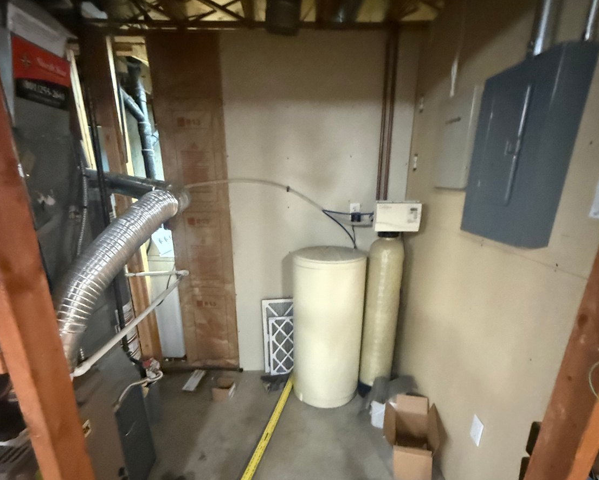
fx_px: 337
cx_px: 294
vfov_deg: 69.8
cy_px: 299
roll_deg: +1.0
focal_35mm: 19
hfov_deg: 83.3
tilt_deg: -18.9
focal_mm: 2.22
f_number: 2.2
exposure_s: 1/40
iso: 1600
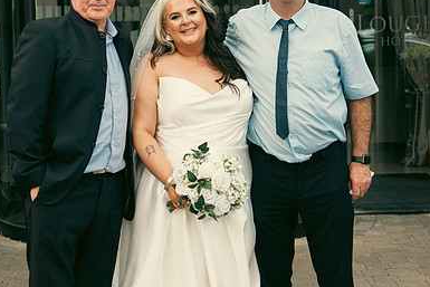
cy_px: 111
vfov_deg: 14.4
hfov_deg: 21.4
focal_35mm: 95
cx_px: 184
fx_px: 1135
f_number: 5
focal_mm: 63
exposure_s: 1/250
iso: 160
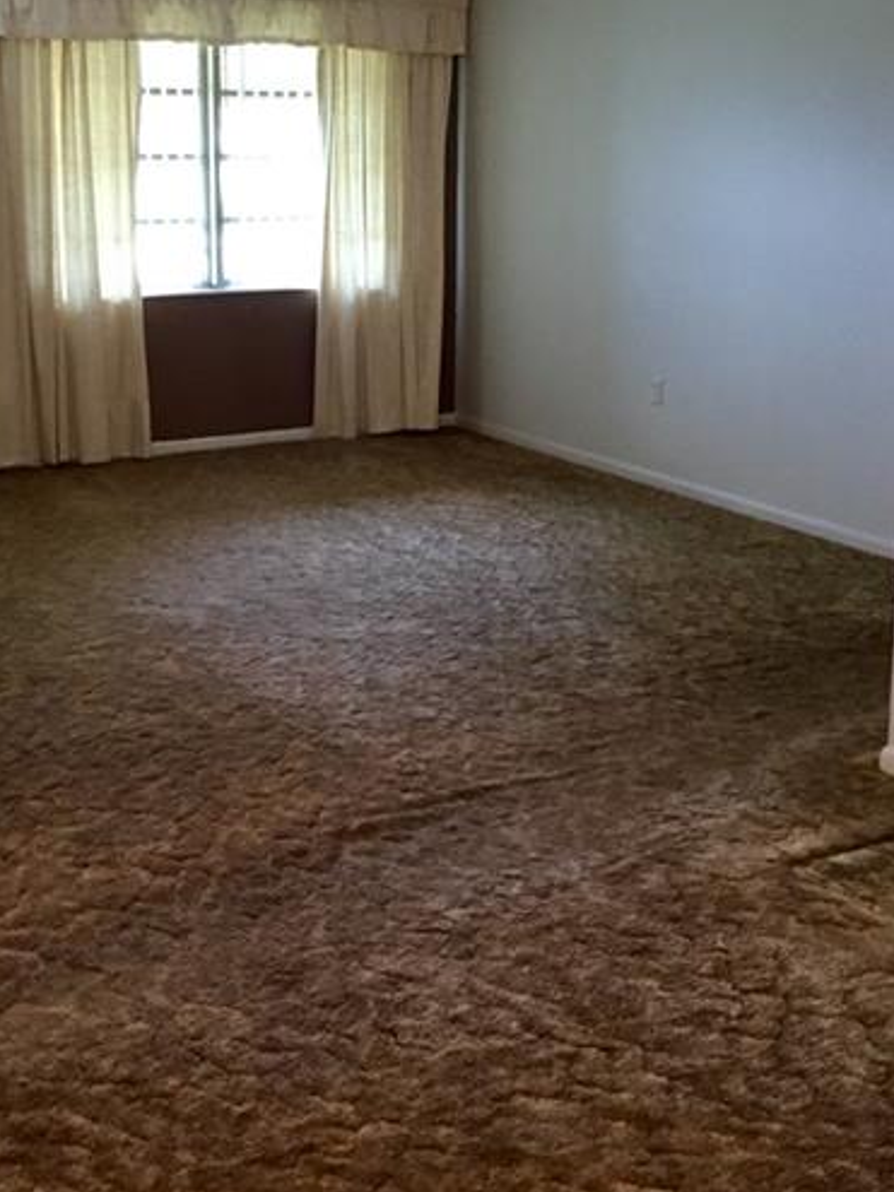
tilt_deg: -10.6
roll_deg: +0.7
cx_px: 400
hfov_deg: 32.1
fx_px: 1550
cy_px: 443
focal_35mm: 45
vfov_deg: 41.8
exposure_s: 1/20
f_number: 2.2
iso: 250
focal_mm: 4.15
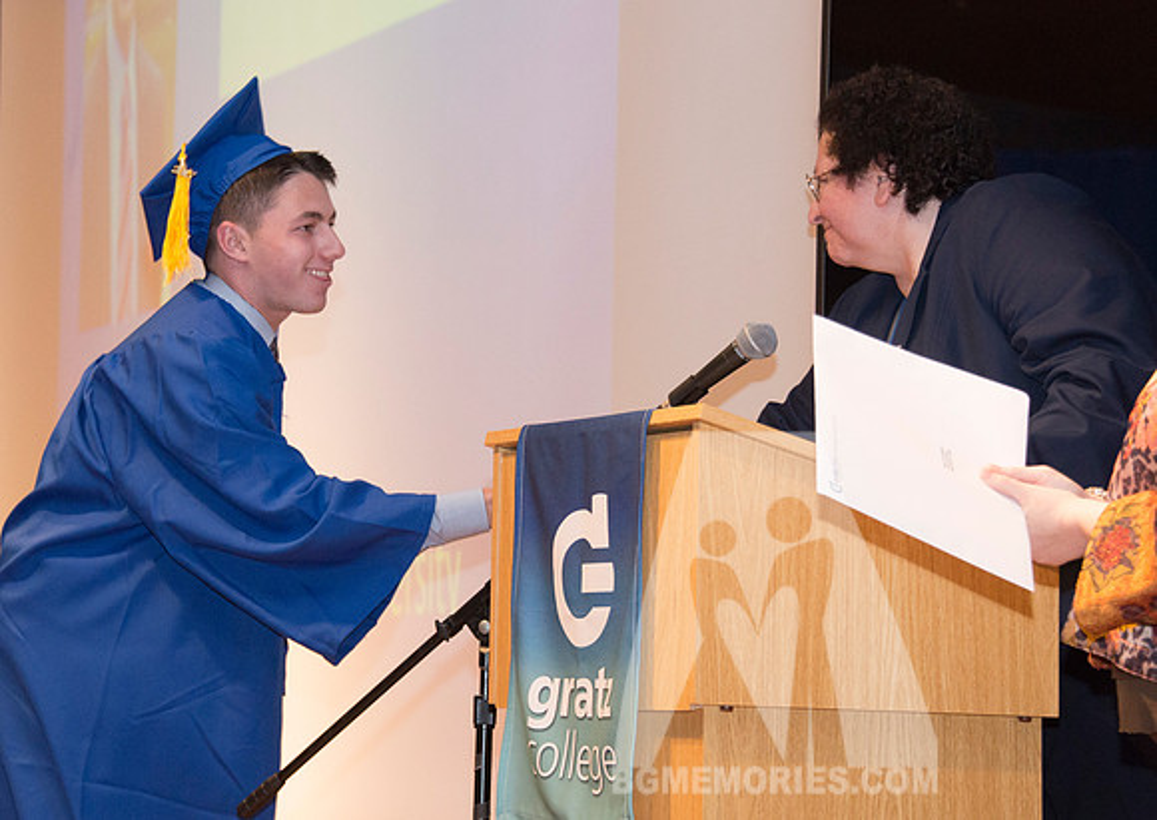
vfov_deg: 10.2
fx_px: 4573
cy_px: 432
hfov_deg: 14.4
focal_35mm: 140
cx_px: 461
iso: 2000
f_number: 5.3
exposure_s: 1/80
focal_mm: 100
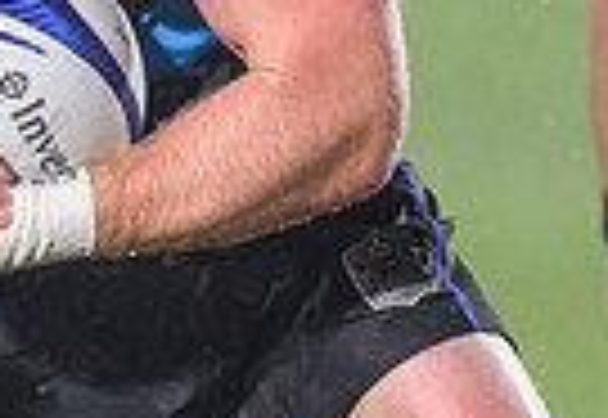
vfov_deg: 0.6
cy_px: 65
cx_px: -150
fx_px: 40268
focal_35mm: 2360
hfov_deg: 0.9
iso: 5000
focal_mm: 400
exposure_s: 1/2000
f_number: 3.2
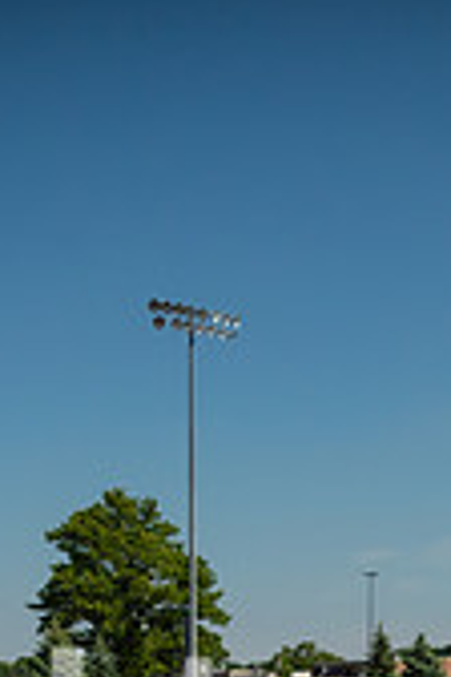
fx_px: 1654
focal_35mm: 88
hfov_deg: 15.5
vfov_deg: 22.0
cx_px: 322
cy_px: 720
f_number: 7.1
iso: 200
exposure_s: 1/1600
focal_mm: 17
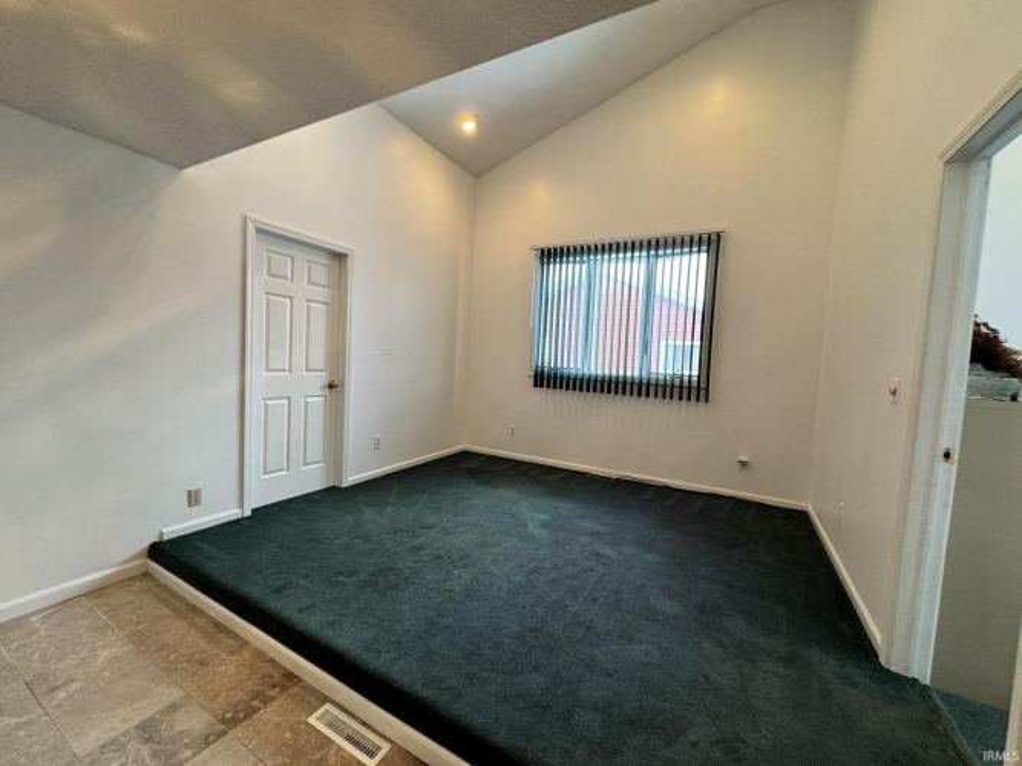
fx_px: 413
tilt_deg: -3.6
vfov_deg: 85.7
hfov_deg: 102.1
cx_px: 511
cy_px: 383
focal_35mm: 14
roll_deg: -3.7
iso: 160
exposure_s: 1/60
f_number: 2.2
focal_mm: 2.22
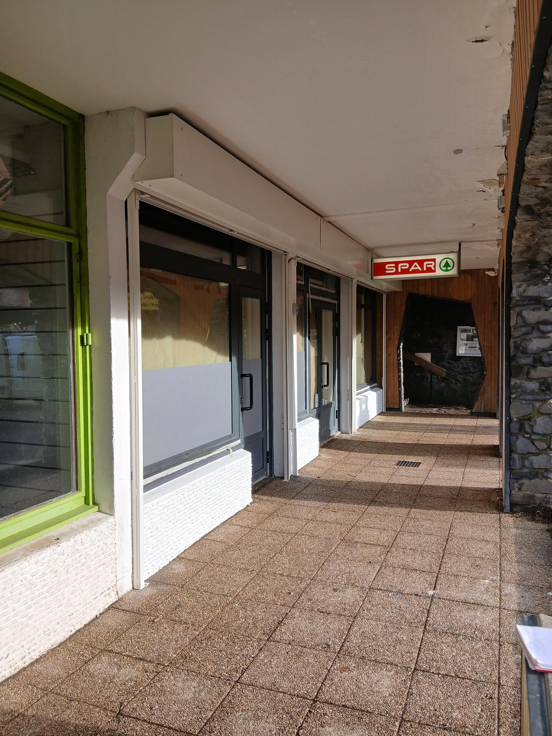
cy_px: 368
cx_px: 276
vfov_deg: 67.3
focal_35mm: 26
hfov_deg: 53.1
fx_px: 553
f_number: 1.8
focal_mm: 3.98
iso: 20
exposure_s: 1/229
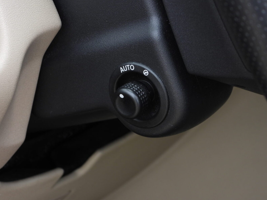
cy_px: 100
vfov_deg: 16.1
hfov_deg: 21.3
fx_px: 710
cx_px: 132
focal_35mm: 92
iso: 100
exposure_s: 1/125
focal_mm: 16.3
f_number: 3.5
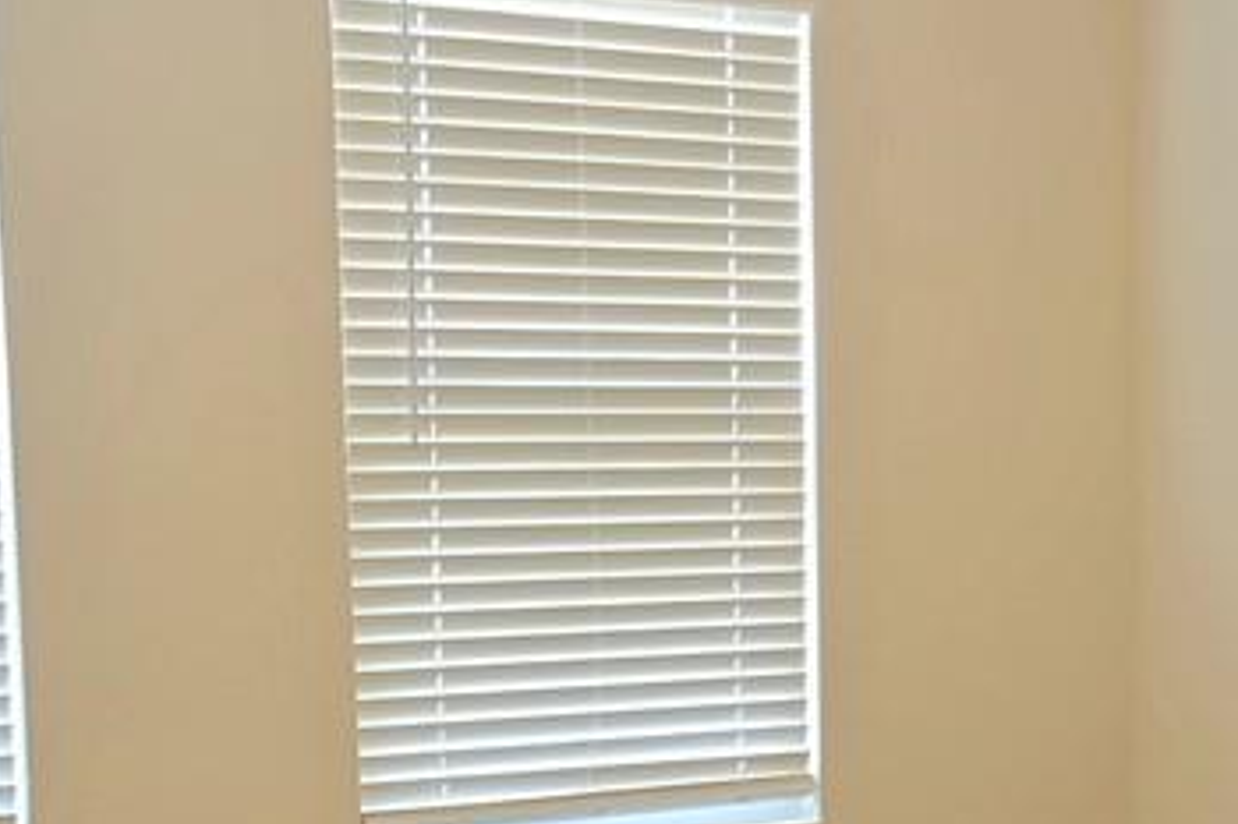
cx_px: 757
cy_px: 842
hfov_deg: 27.6
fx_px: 2509
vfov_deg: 18.1
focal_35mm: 73
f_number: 2.8
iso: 400
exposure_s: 1/15
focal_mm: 4.39
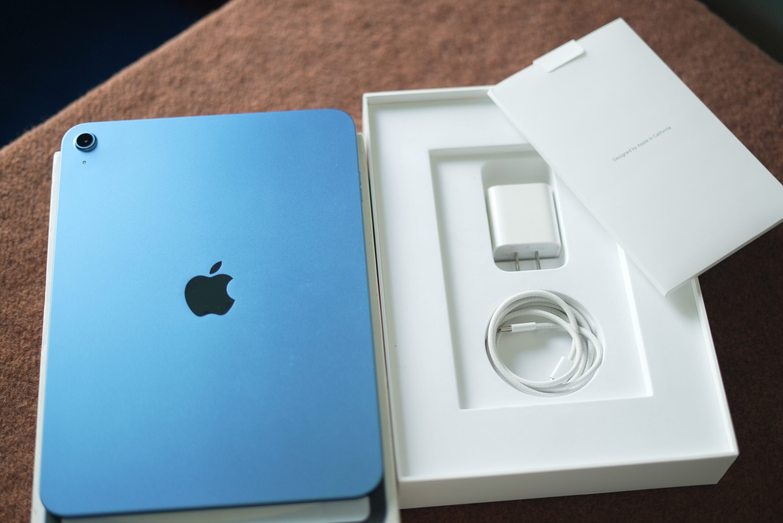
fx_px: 1088
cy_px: 262
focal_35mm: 50
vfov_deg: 27.0
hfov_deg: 39.6
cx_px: 392
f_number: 1.8
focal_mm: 50
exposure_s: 1/100
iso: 500
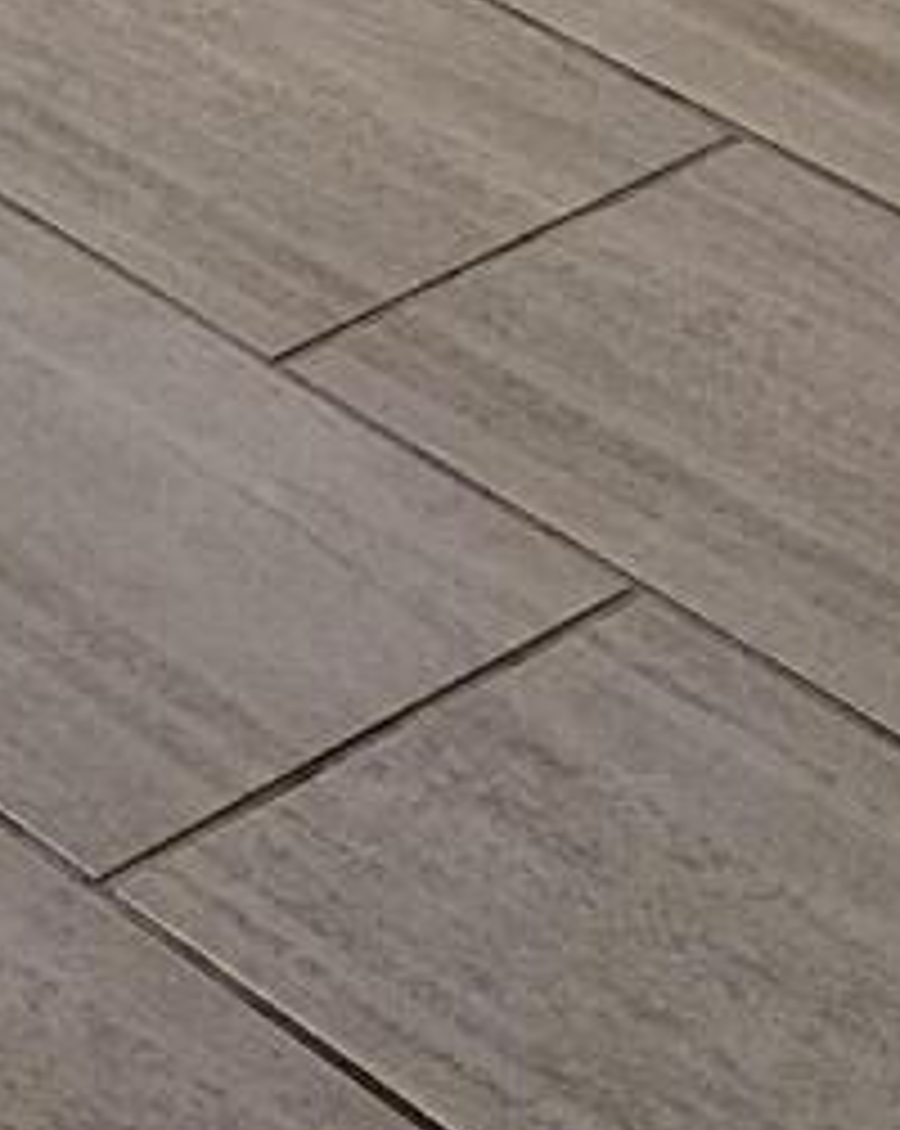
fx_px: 6241
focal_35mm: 187
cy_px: -2584
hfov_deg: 8.0
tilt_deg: -5.1
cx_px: -634
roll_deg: +0.7
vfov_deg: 8.3
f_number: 1.78
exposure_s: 1/170
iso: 80
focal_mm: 6.86
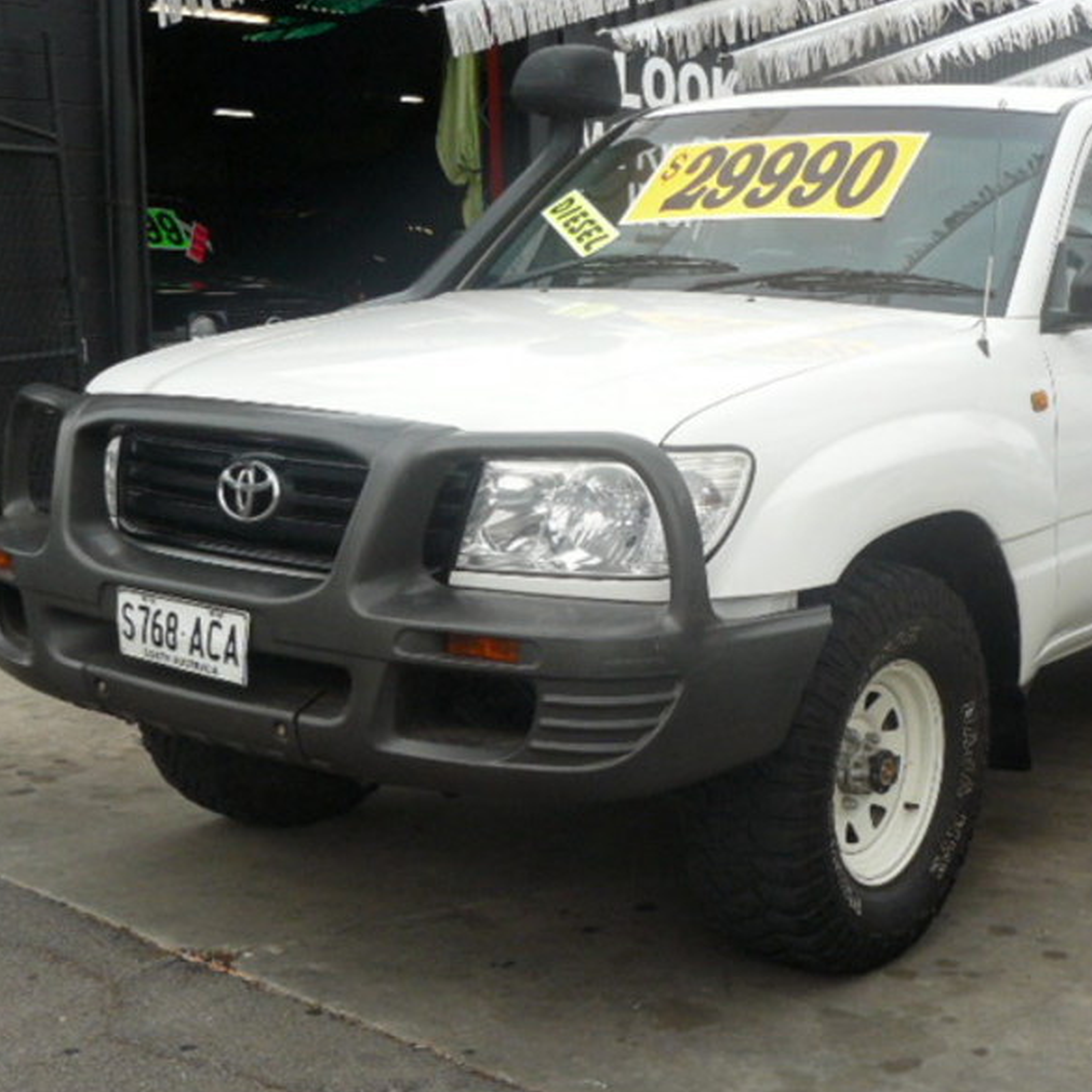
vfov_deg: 32.2
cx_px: 733
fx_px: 1892
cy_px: 553
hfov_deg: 31.9
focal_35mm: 53
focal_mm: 6
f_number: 5
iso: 100
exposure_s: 1/250
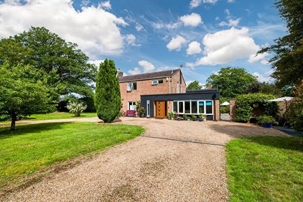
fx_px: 126
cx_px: 152
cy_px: 101
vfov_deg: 77.3
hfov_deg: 100.4
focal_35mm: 15
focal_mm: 10.1
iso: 160
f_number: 9
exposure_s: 1/320
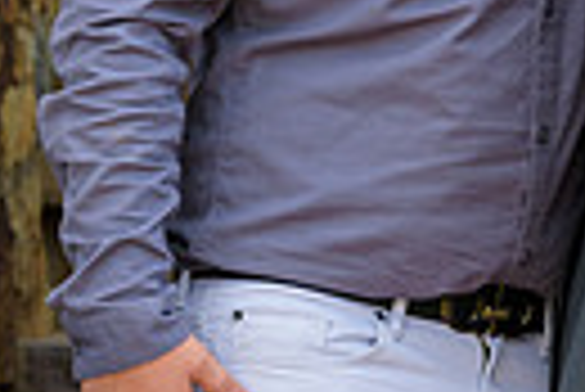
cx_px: 1162
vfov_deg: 2.0
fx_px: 11241
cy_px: -235
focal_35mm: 691
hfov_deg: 3.0
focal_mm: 140
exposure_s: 1/400
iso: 200
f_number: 5
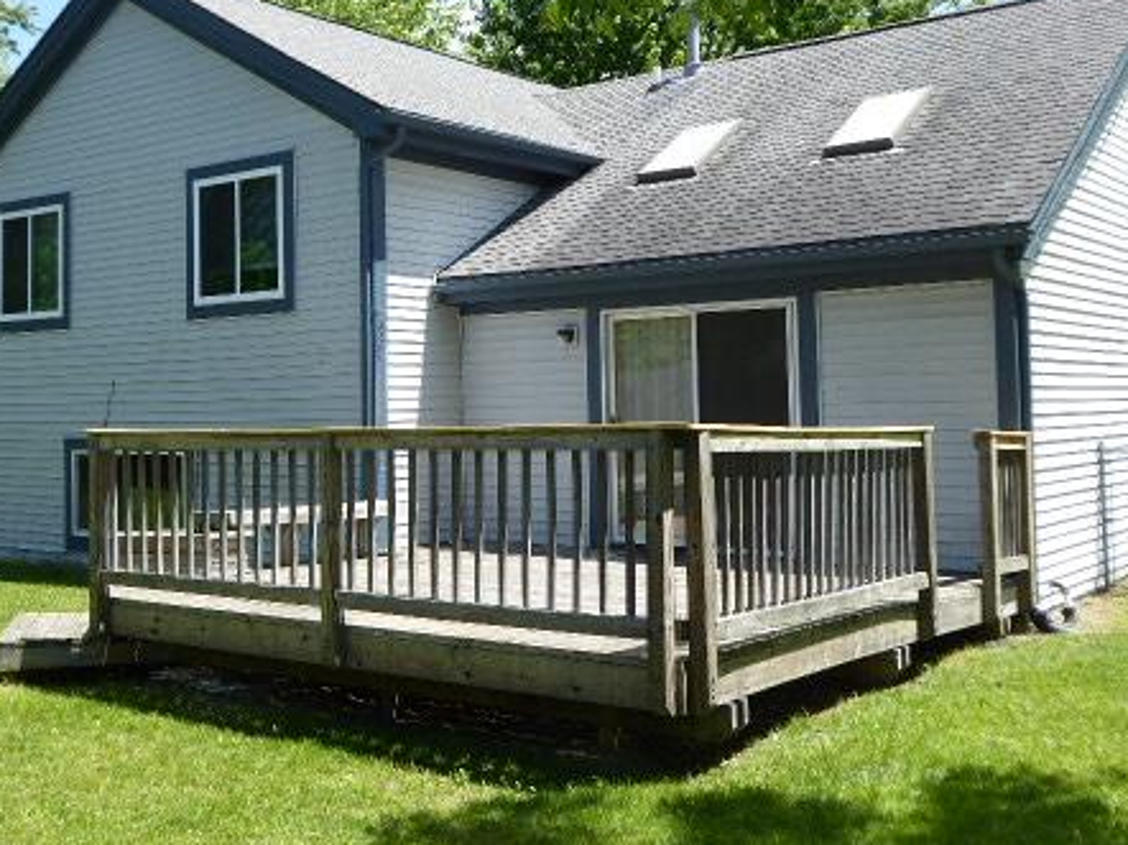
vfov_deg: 34.2
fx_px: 1368
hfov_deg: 44.0
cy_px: 340
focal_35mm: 42
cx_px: 352
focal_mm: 5
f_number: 3.5
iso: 80
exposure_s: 1/400
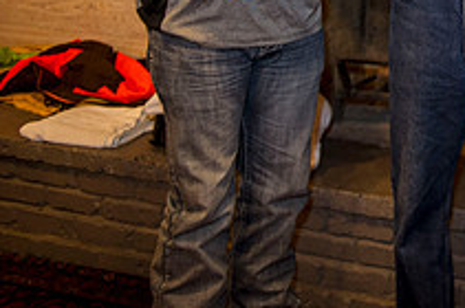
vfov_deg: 16.5
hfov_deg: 23.2
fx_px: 993
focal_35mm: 77
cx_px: 617
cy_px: -112
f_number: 2.8
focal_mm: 28
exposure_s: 1/100
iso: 1600
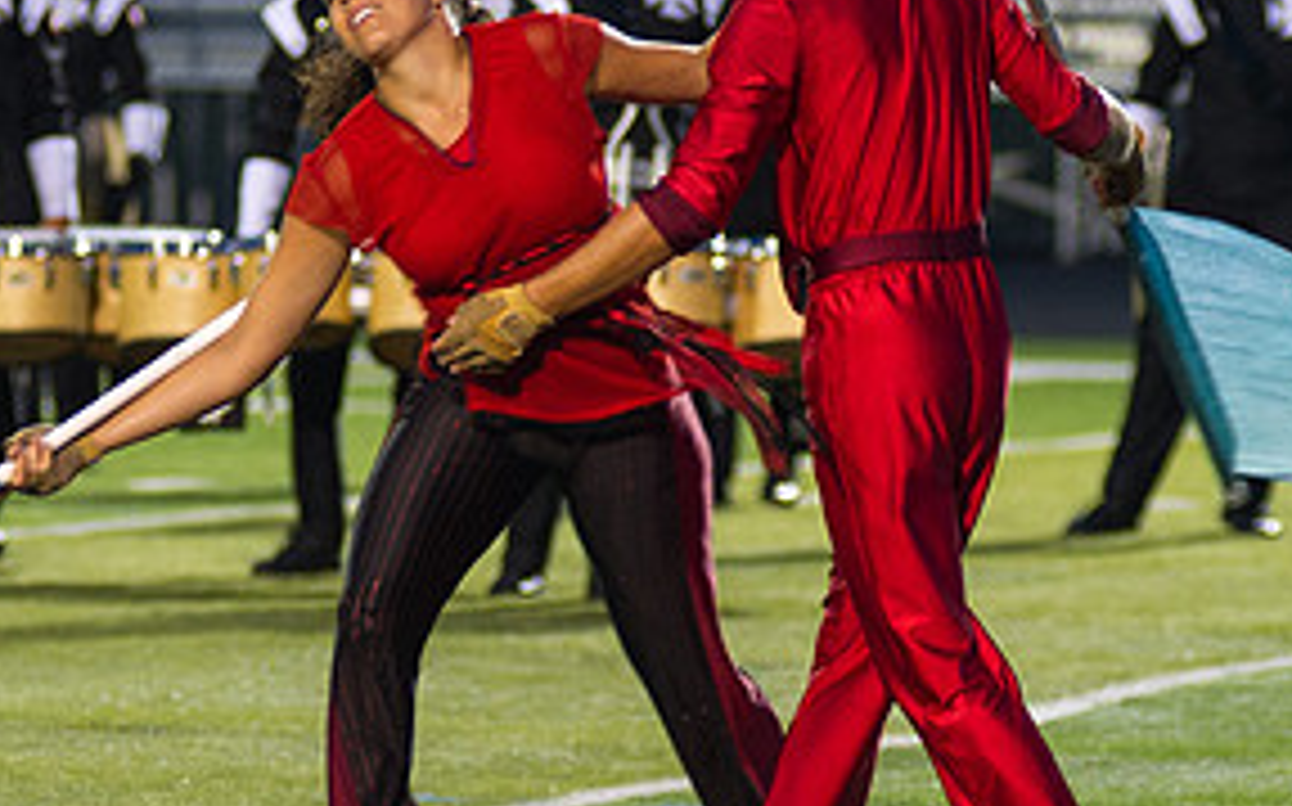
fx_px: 14569
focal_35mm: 414
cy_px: 338
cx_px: 623
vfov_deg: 3.2
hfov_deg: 5.1
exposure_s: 1/160
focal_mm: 145
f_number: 2.8
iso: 1600
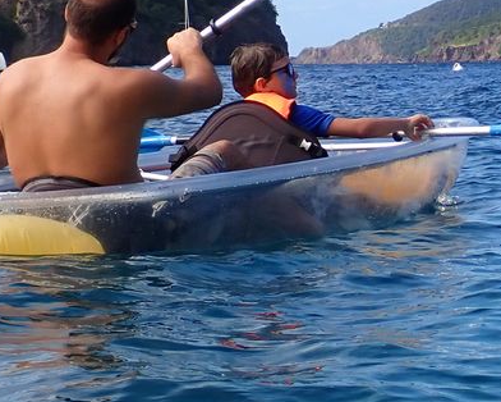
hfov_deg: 14.0
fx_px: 2032
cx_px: 399
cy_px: 29
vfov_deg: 11.2
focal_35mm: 137
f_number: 4
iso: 200
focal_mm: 7.84
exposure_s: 1/1250
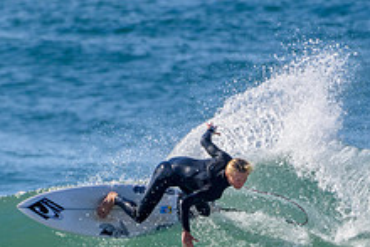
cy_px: 312
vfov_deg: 0.7
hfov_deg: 1.0
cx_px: 69
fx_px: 20363
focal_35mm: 1980
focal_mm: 500
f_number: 5.6
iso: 250
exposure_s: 1/2000
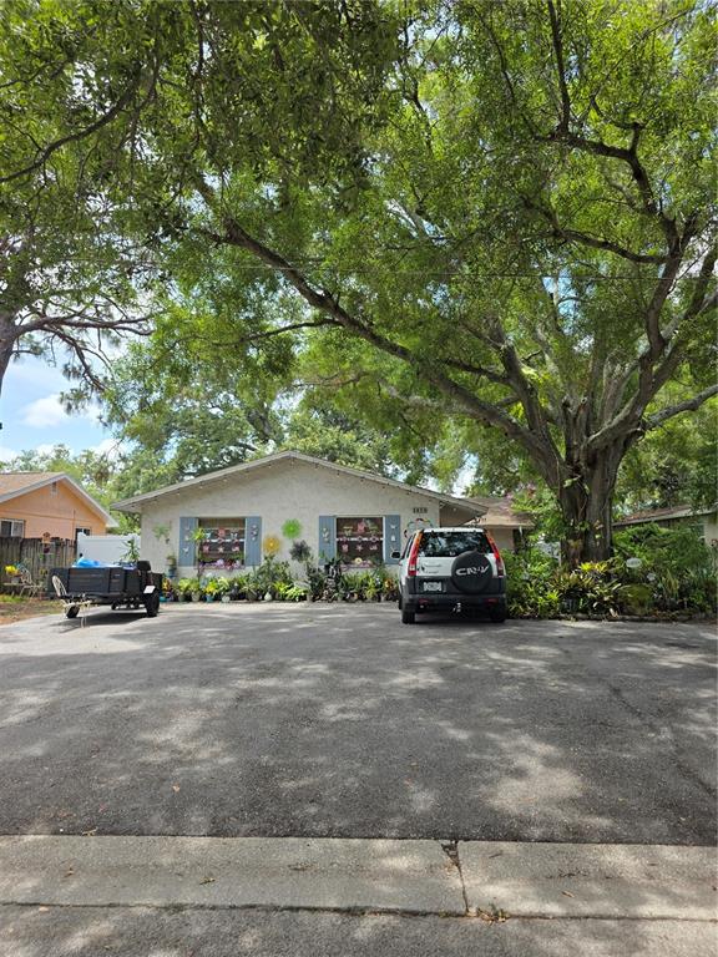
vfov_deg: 73.9
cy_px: 478
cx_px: 359
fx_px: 636
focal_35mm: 23
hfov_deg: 58.9
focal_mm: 6.3
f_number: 1.7
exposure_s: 1/1723
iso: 80
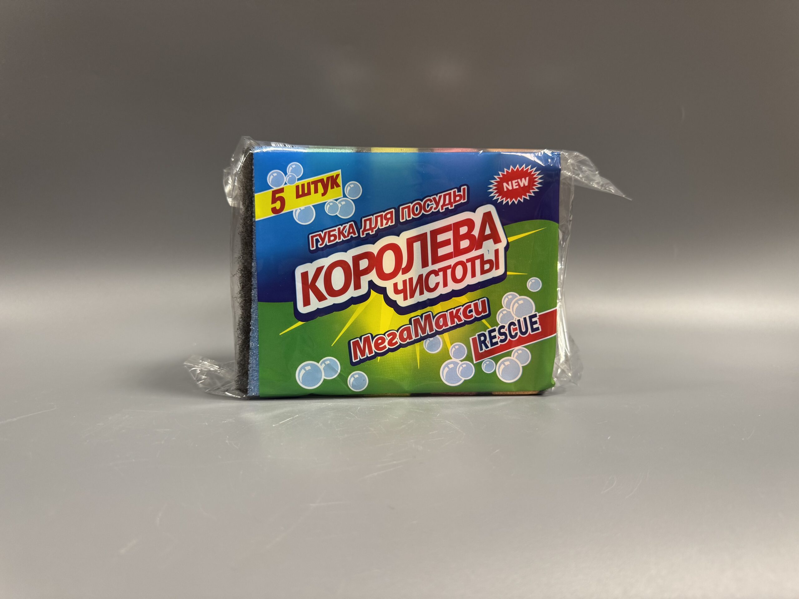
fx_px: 554
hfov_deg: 71.6
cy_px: 300
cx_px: 400
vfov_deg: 56.8
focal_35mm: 24
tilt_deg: -7.6
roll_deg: +1.0
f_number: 1.78
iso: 200
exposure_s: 1/50
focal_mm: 6.76
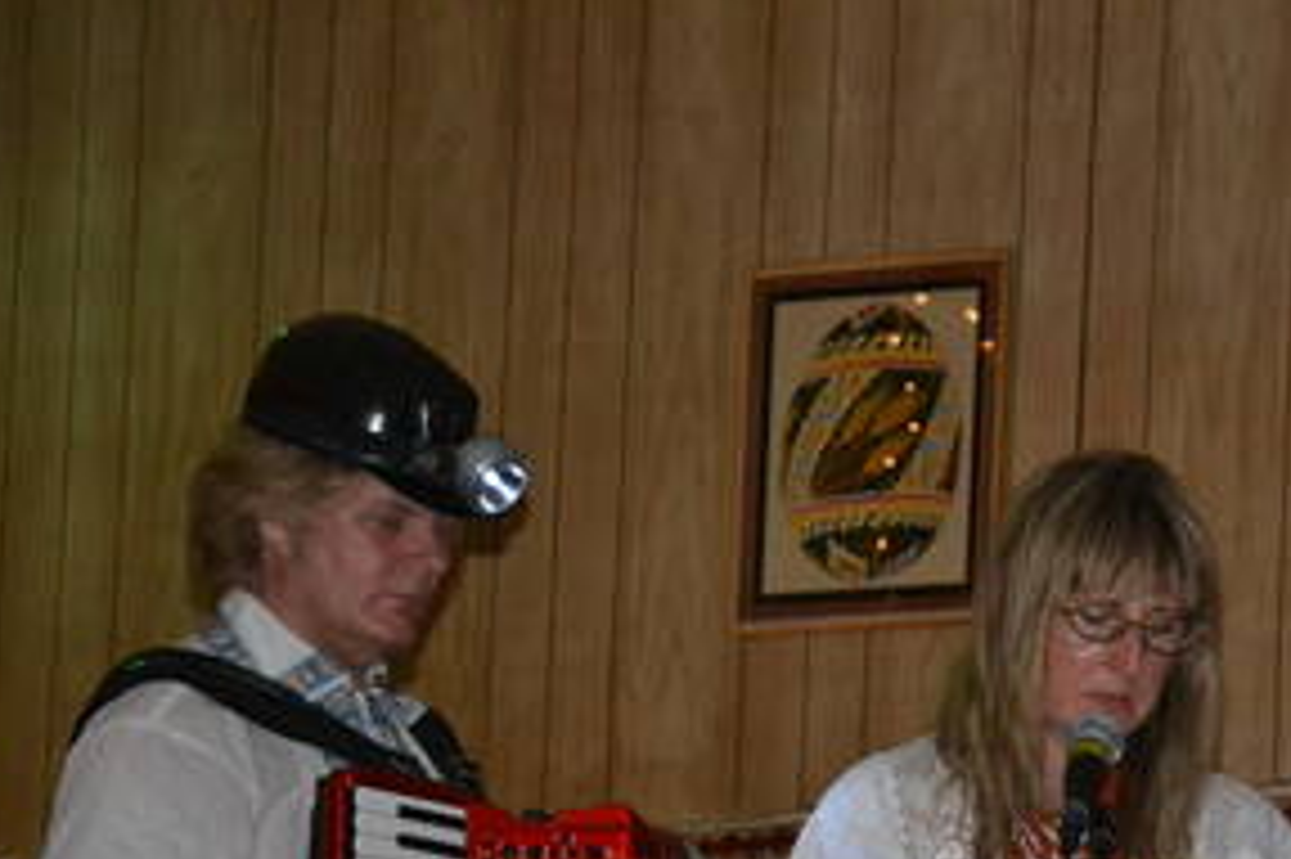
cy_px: 731
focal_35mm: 235
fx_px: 8422
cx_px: 981
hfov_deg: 8.8
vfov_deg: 5.8
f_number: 5.6
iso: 3200
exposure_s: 1/60
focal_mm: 90
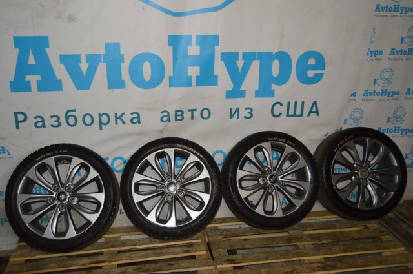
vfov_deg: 39.9
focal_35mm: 33
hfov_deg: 57.3
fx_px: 378
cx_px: 206
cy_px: 137
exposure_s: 1/60
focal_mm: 22
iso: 400
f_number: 3.5
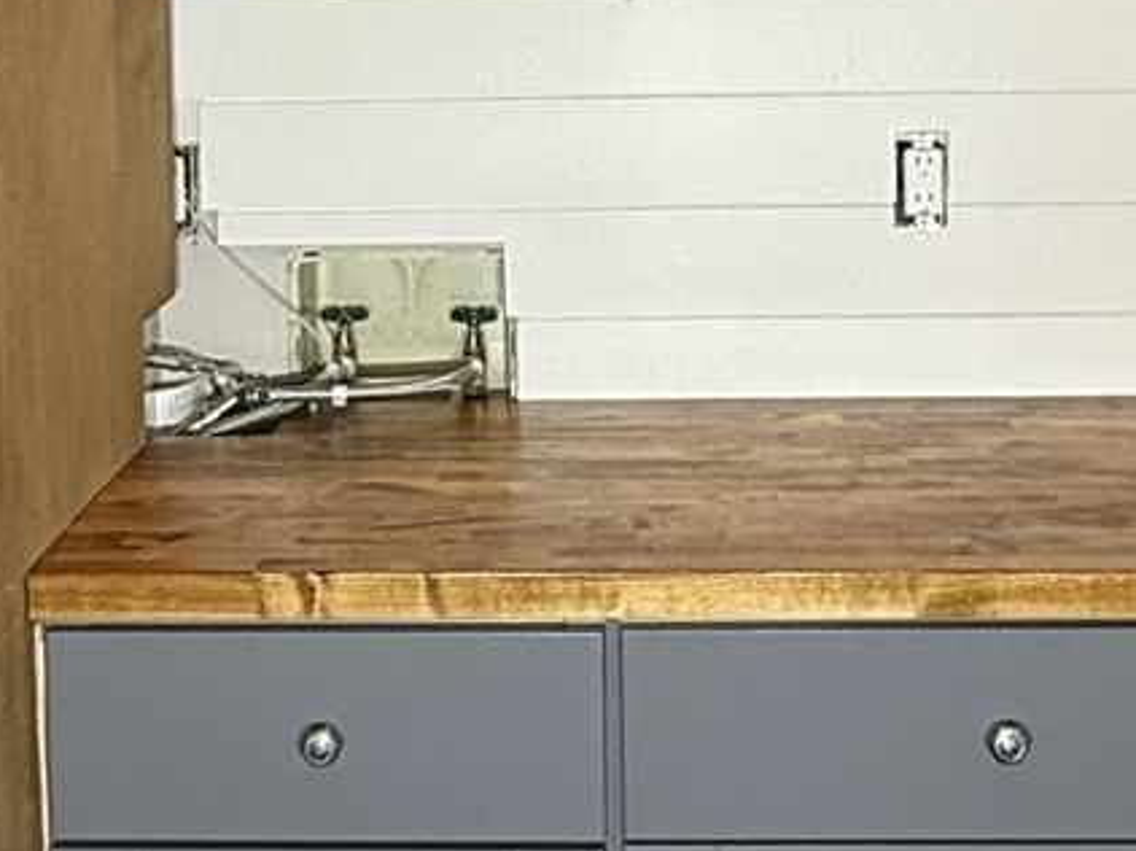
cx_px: 584
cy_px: 51
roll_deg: -0.7
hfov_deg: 28.6
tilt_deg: -3.6
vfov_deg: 21.0
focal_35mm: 68
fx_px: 2230
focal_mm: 2.22
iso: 80
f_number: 2.2
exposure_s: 1/120
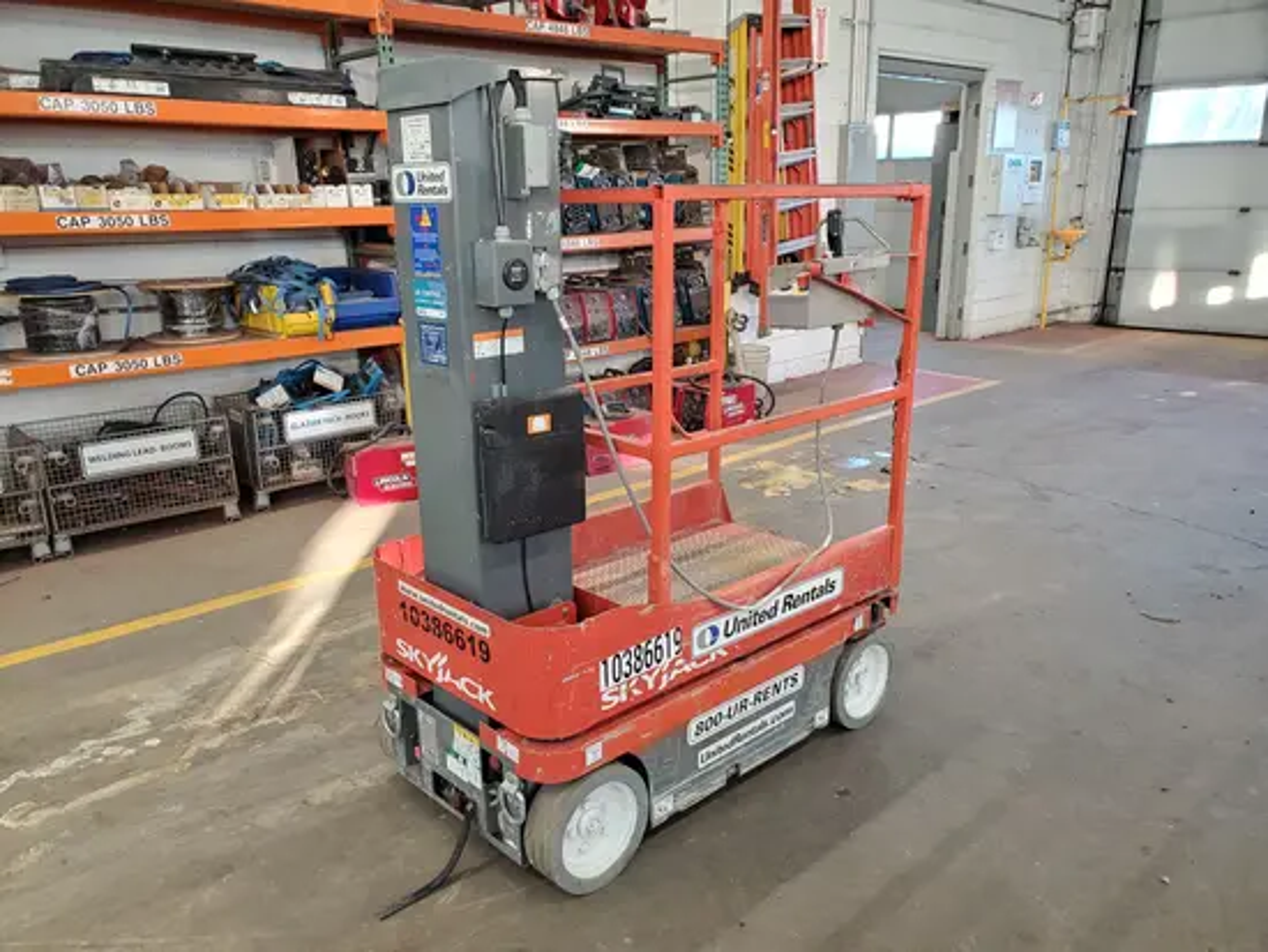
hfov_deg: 67.3
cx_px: 634
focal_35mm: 26
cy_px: 476
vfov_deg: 53.1
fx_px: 953
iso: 250
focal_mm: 4.3
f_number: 2.4
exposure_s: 1/39
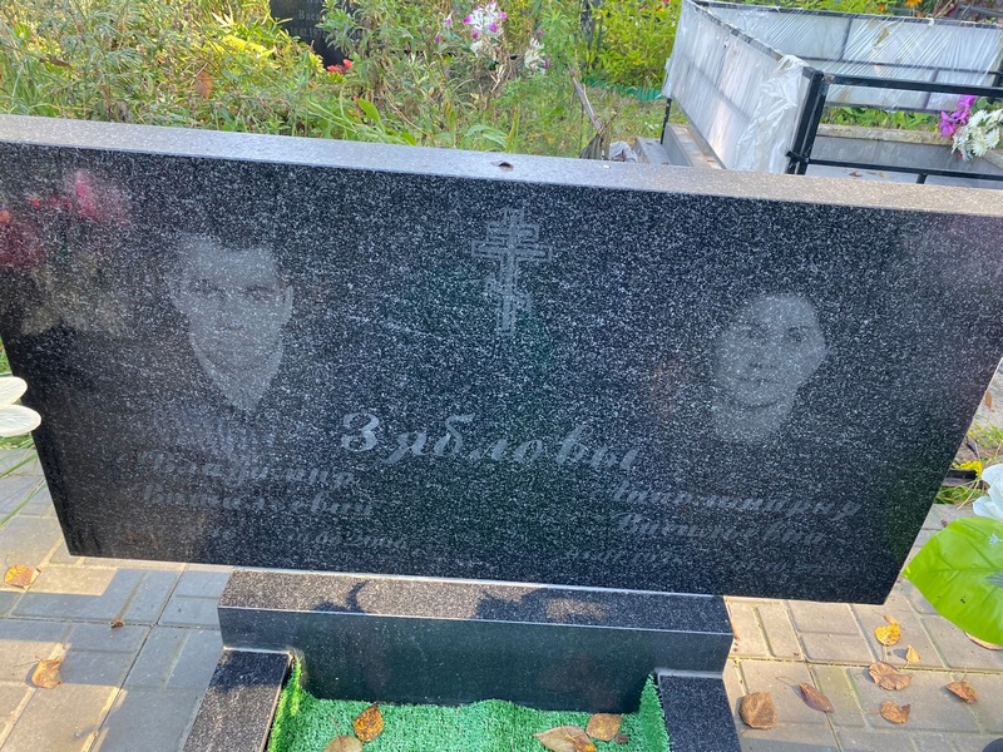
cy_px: 376
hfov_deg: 67.3
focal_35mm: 26
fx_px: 753
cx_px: 502
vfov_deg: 53.1
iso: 80
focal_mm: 4.25
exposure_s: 1/121
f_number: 1.8
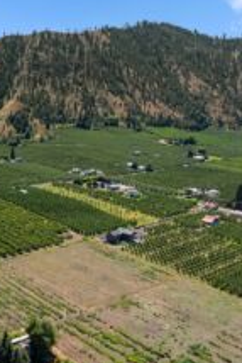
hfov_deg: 31.7
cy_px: 207
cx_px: 42
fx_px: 413
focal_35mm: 41
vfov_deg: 47.2
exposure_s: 1/8000
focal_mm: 8.38
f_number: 2.8
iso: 100
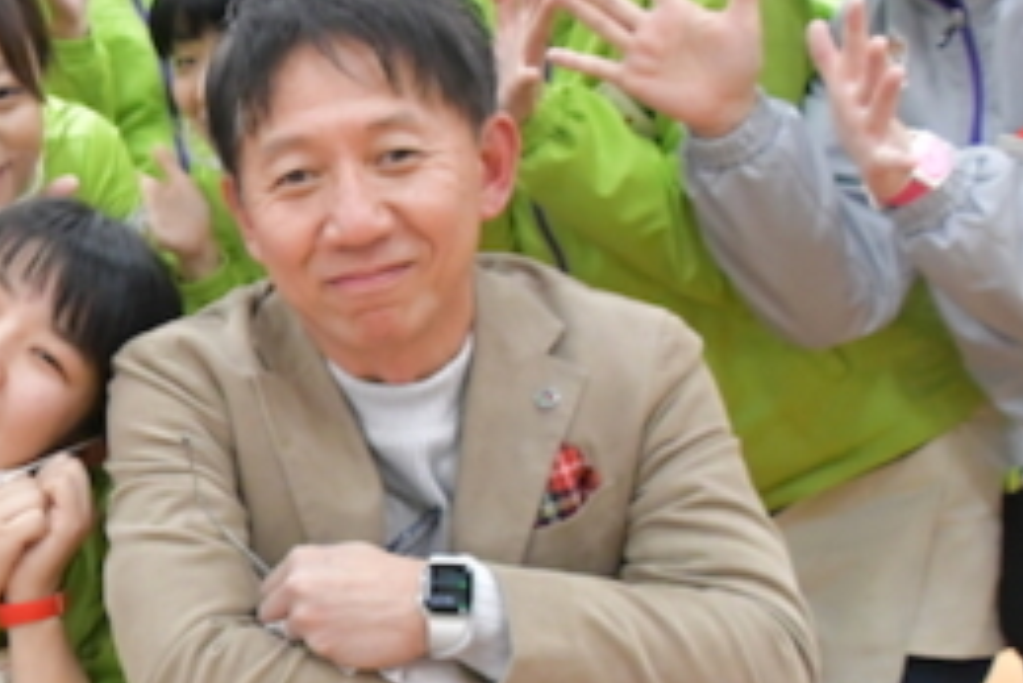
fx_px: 2616
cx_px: -158
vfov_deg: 14.9
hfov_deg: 20.8
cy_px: 442
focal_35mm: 92
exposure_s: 1/100
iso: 4000
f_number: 5
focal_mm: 21
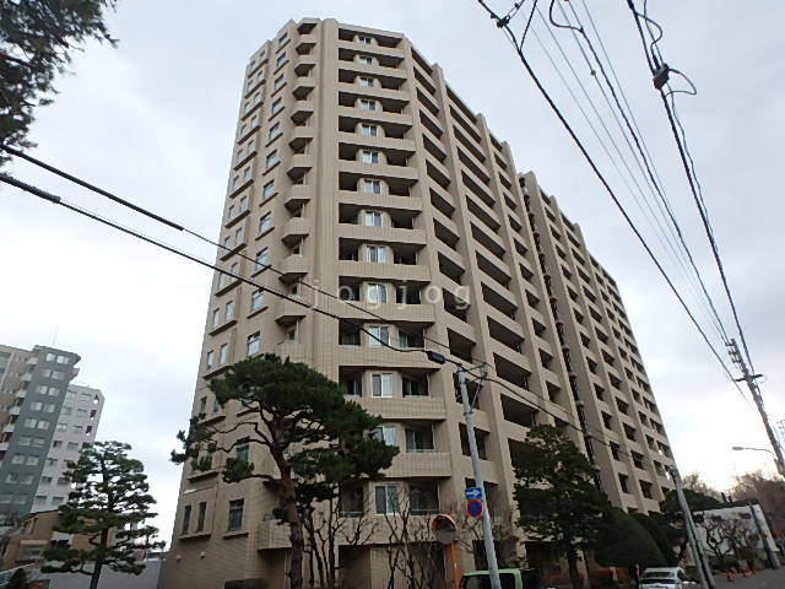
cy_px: 294
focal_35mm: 21
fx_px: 476
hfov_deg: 79.0
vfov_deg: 63.4
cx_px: 392
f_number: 3.5
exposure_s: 1/400
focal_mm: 3.7
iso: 125
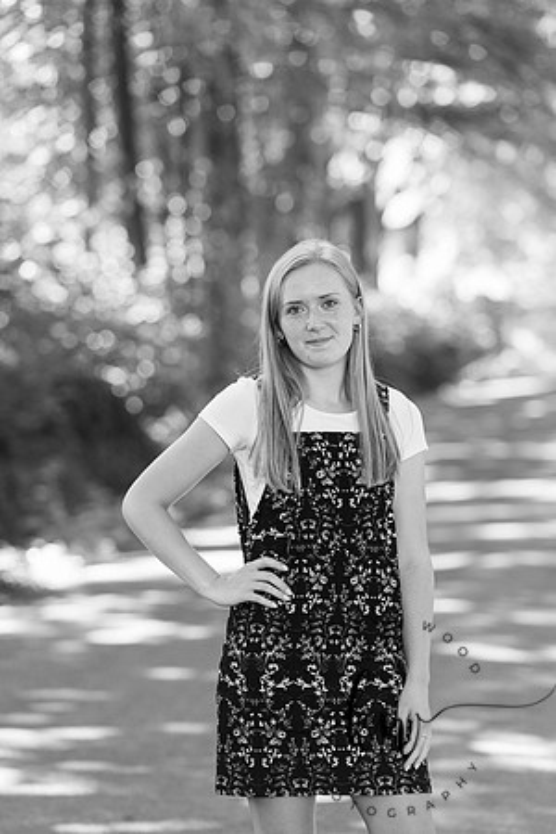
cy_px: 417
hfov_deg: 9.8
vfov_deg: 14.7
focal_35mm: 140
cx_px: 278
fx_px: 3243
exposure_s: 1/200
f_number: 3.5
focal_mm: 140
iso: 640
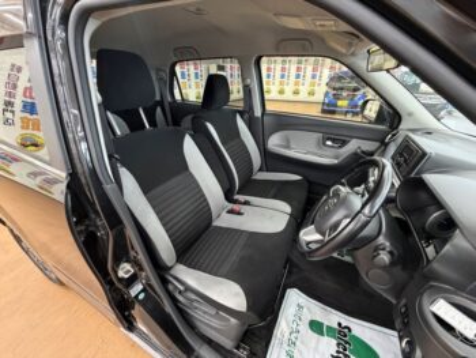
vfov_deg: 85.7
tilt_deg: -26.9
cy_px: 179
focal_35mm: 14
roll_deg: +0.3
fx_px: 193
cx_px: 238
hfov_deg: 102.0
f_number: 2.2
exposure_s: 1/50
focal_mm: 2.22
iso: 500
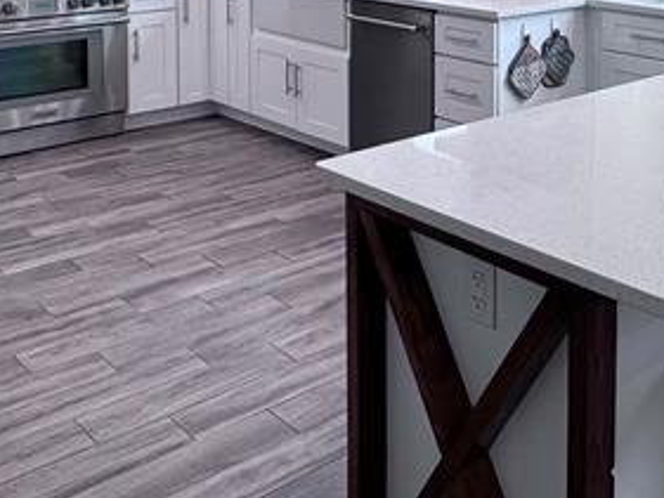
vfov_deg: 26.1
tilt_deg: -4.4
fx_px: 979
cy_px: -66
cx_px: 470
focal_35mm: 51
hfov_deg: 36.9
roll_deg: -1.2
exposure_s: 1/120
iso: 64
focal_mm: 2.22
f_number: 2.2
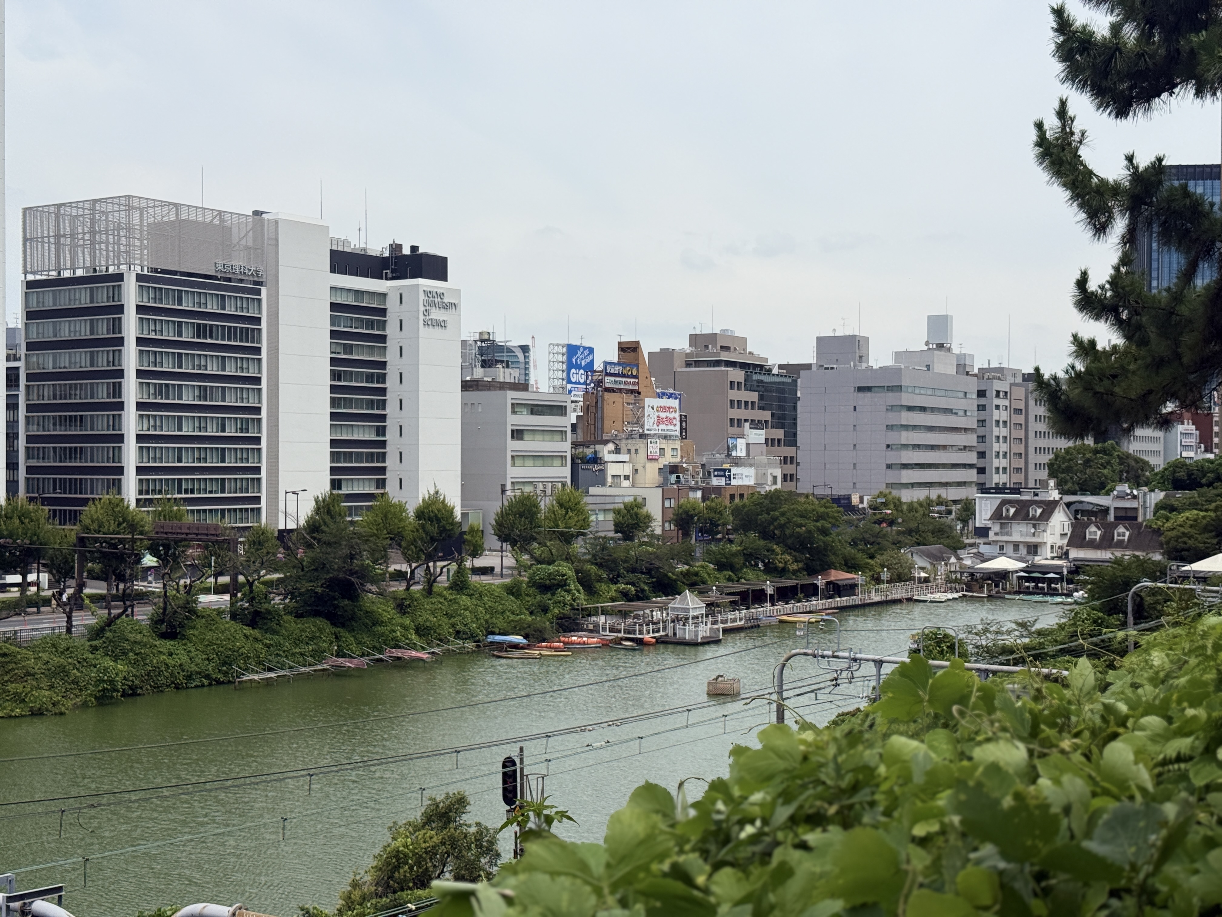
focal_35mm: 48
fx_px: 1694
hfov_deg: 39.7
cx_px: 611
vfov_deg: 30.3
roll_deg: -0.4
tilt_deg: +0.1
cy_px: 458
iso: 80
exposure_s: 1/11364
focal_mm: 6.76
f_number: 1.78
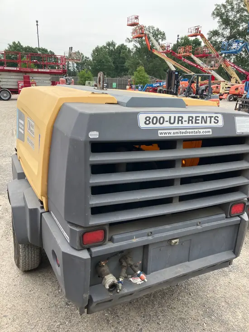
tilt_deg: -16.9
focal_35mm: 28
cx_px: 124
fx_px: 268
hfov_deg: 49.8
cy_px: 166
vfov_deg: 63.4
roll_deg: -2.5
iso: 32
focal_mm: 3.99
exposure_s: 1/501
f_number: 1.8
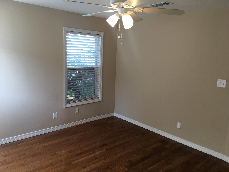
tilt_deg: -7.9
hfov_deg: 61.7
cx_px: 114
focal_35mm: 29
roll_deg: -2.4
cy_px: 86
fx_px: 192
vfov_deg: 48.2
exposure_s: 1/30
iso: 32
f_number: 2.2
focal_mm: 4.15
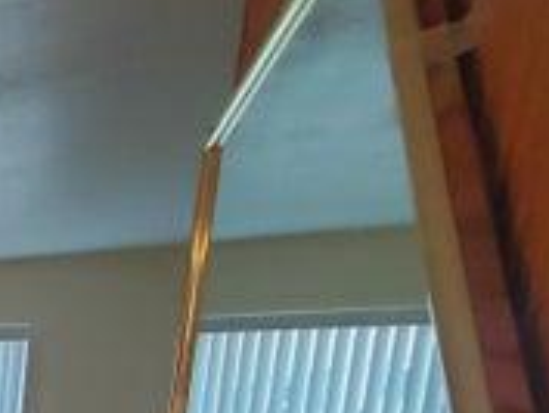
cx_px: -425
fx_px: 746
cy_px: 540
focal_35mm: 47
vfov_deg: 26.2
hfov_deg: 22.9
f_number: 2.2
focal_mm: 1.8
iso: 640
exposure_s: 1/59
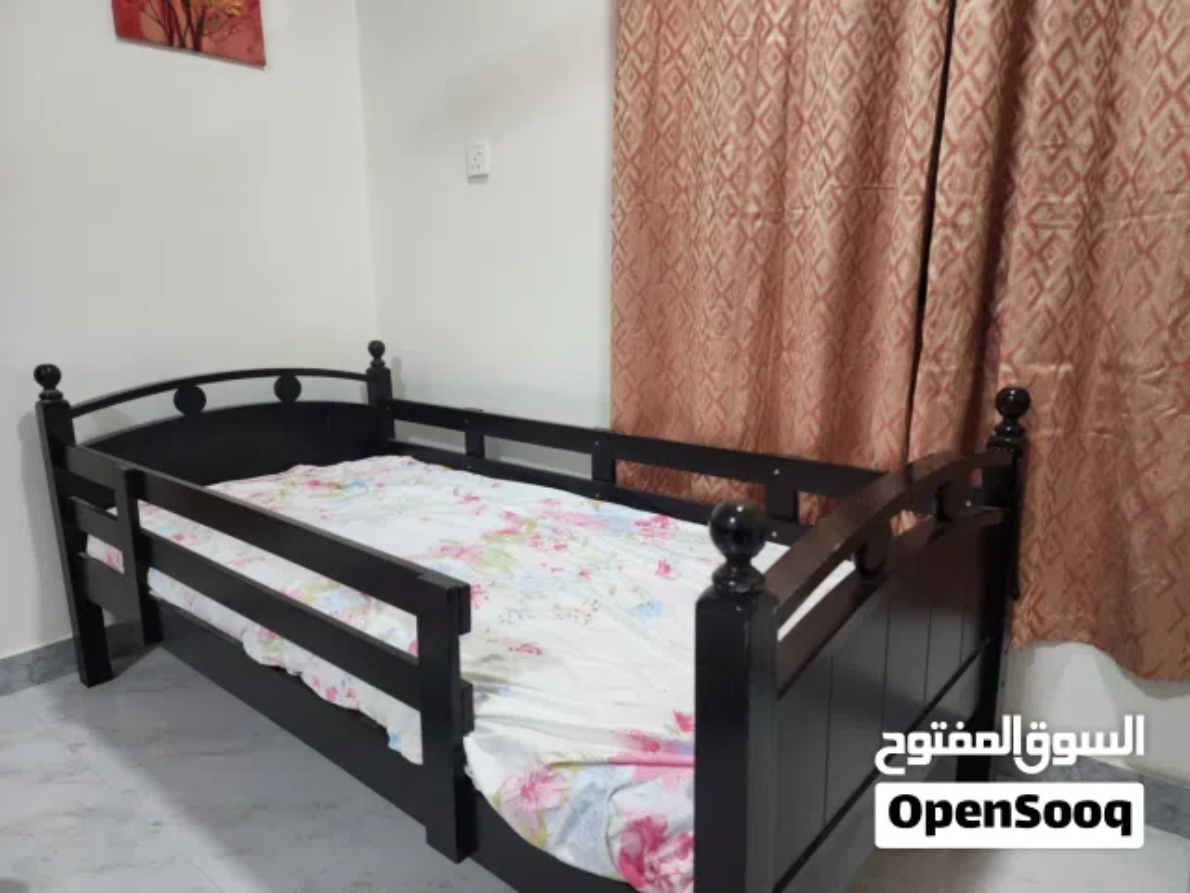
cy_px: 446
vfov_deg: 58.9
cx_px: 595
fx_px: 791
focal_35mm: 23
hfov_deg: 73.9
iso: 500
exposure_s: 1/100
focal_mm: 6.4
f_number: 1.8
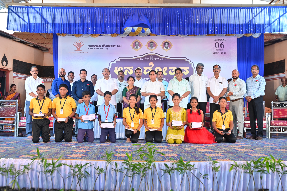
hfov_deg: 44.5
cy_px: 96
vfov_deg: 30.5
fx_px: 351
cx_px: 144
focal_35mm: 44
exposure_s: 1/100
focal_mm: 44
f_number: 5.6
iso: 1000
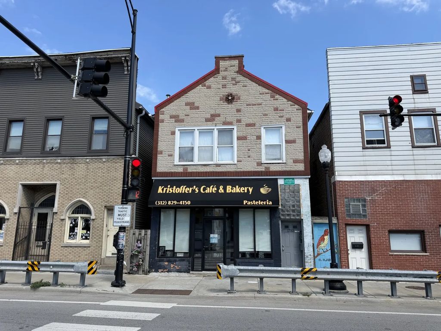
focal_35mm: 24
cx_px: 220
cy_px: 166
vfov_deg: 56.8
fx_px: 306
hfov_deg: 71.6
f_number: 1.78
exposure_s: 1/2801
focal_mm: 6.76
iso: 80
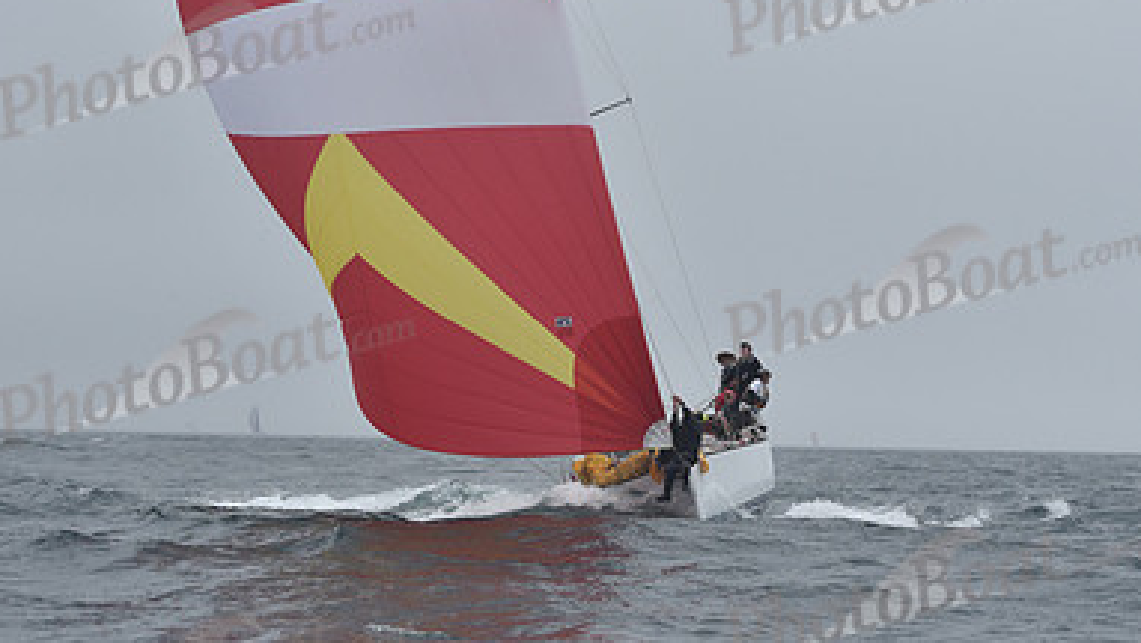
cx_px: 570
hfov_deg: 19.3
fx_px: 3360
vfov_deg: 10.9
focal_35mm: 111
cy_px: 176
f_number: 10
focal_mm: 70
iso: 250
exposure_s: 1/800
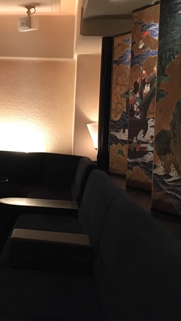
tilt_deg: -0.7
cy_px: 126
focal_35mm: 56
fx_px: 478
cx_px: -5
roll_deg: -2.3
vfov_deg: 37.0
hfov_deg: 20.7
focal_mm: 4.15
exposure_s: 1/15
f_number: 2.2
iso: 320
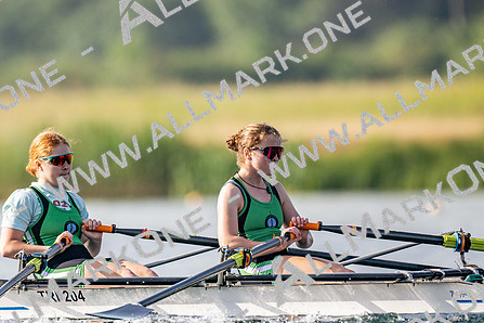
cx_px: 179
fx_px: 10459
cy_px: 204
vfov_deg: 1.8
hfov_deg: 2.7
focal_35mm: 778
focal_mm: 600
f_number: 5
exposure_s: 1/2500
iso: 280
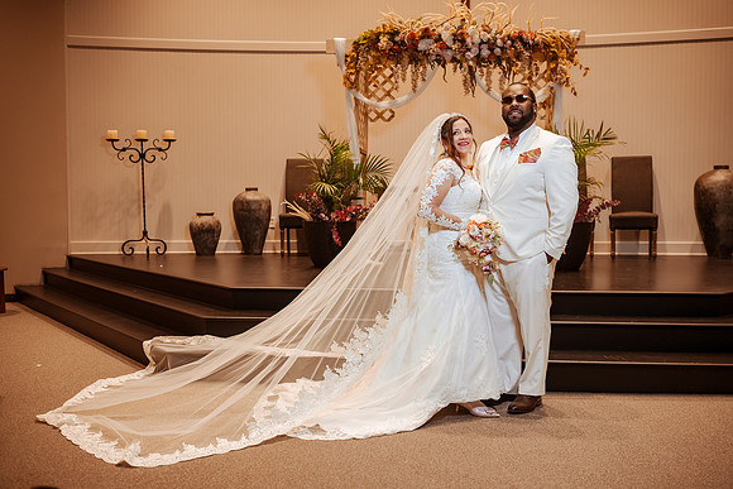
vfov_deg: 37.9
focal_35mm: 35
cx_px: 366
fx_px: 713
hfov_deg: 54.4
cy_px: 244
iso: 1600
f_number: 2.2
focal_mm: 35
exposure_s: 1/400
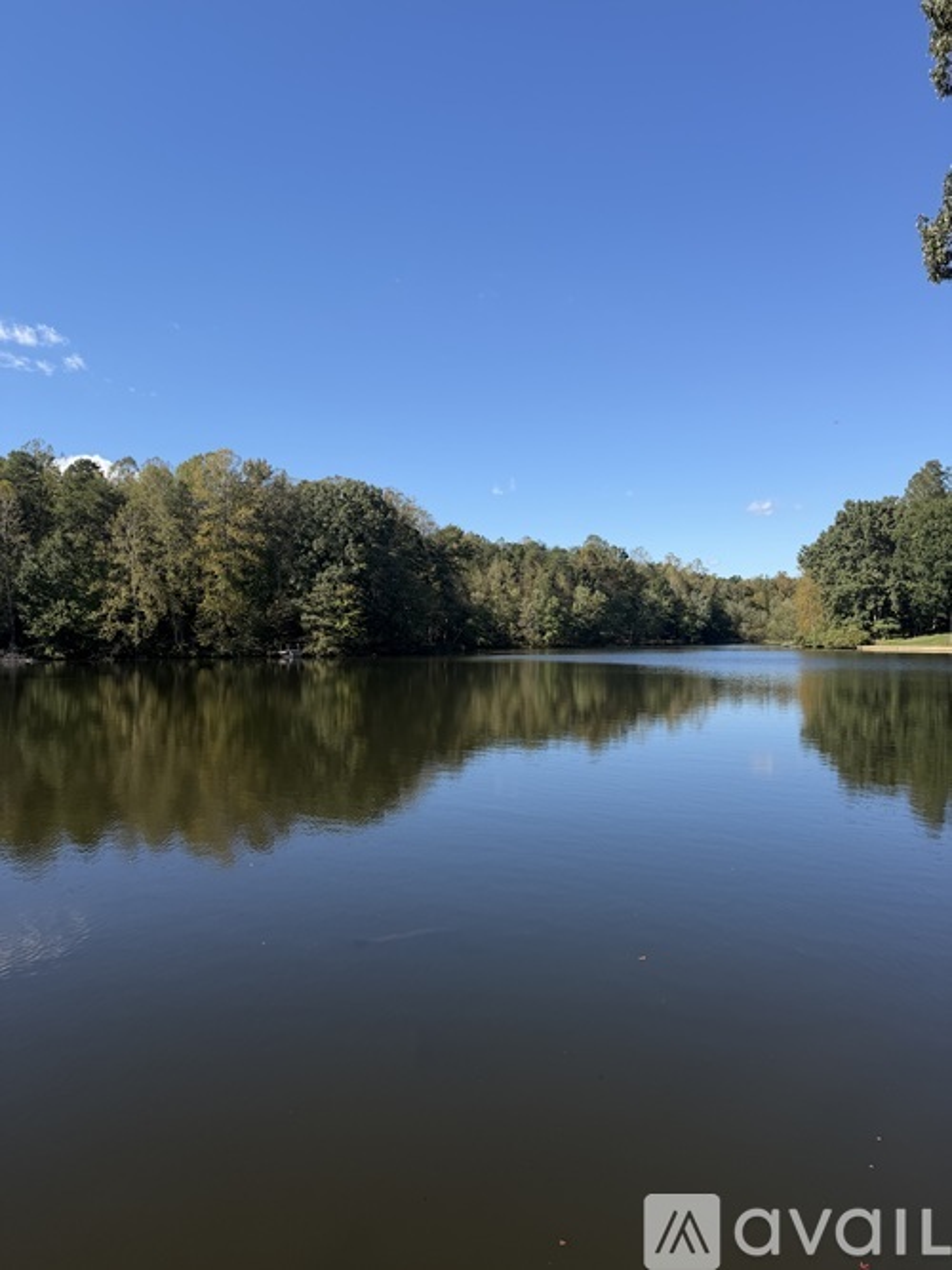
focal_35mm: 24
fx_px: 880
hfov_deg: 56.8
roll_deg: +0.7
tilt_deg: +0.3
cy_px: 635
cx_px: 476
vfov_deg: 71.6
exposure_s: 1/3584
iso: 80
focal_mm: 6.76
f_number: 1.78
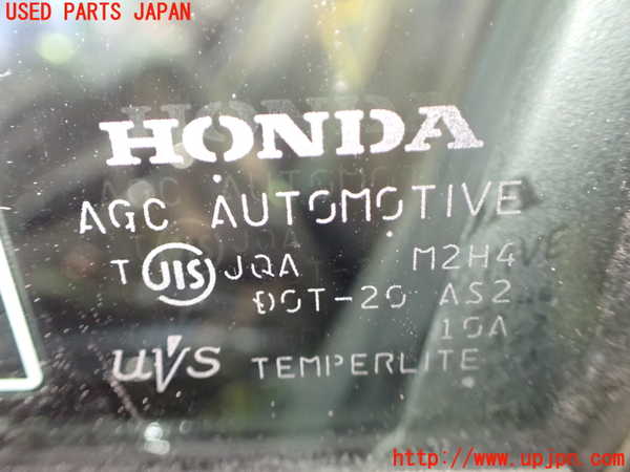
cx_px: 315
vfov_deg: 46.8
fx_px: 546
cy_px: 236
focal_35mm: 30
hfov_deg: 60.0
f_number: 2.3
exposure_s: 1/30
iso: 1250
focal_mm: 5.4
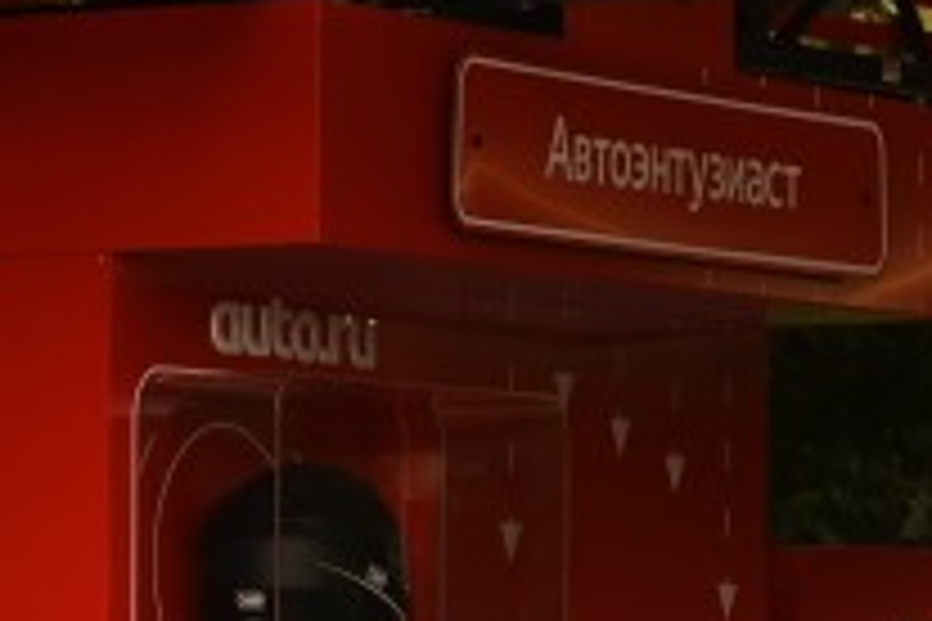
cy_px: 1251
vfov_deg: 4.8
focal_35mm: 282
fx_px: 7300
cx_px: -315
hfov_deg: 7.2
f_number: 6.3
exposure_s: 1/200
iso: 200
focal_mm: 53
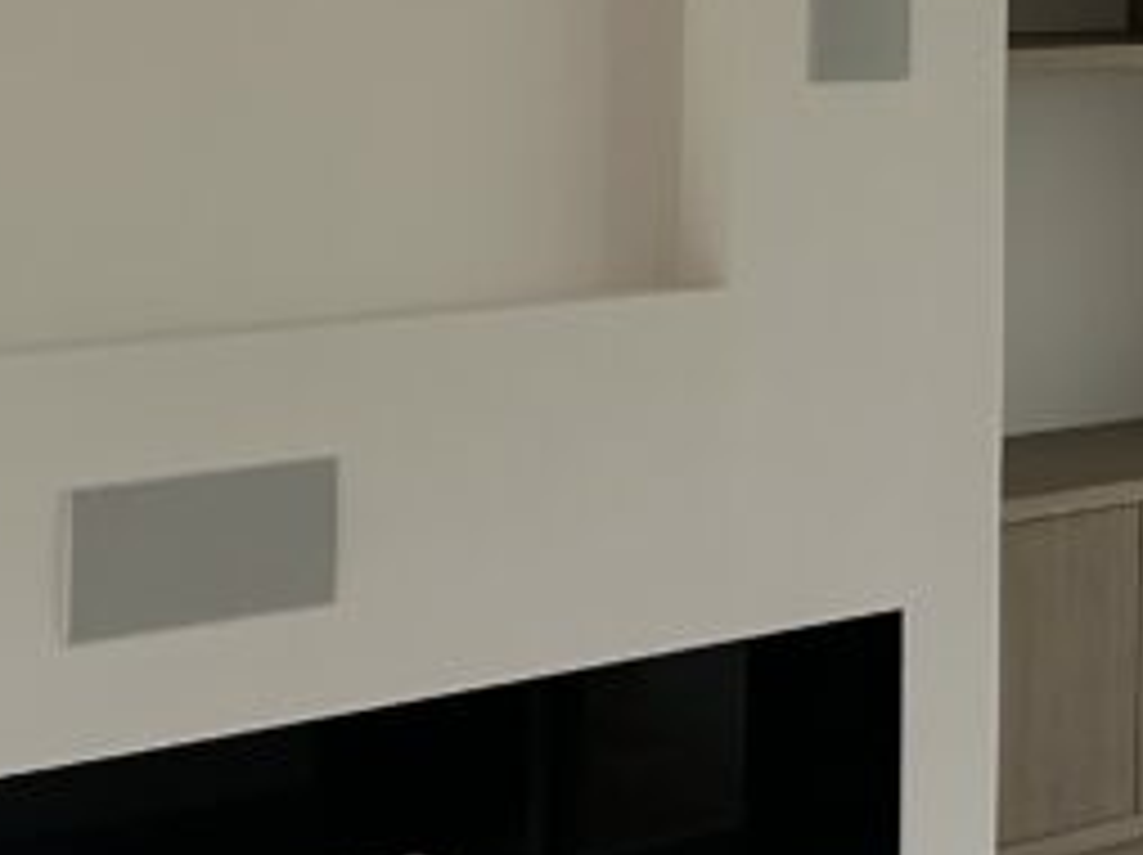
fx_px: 3464
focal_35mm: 105
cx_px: 1080
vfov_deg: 13.8
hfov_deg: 18.4
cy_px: -99
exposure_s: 1/110
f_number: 1.5
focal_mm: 5.7
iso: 125
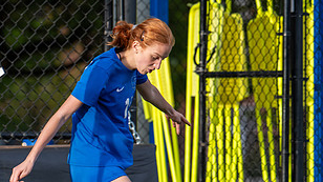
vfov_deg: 3.1
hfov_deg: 5.6
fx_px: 3313
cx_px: 226
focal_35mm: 387
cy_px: 108
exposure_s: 1/1000
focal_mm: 150
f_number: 2.8
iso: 320
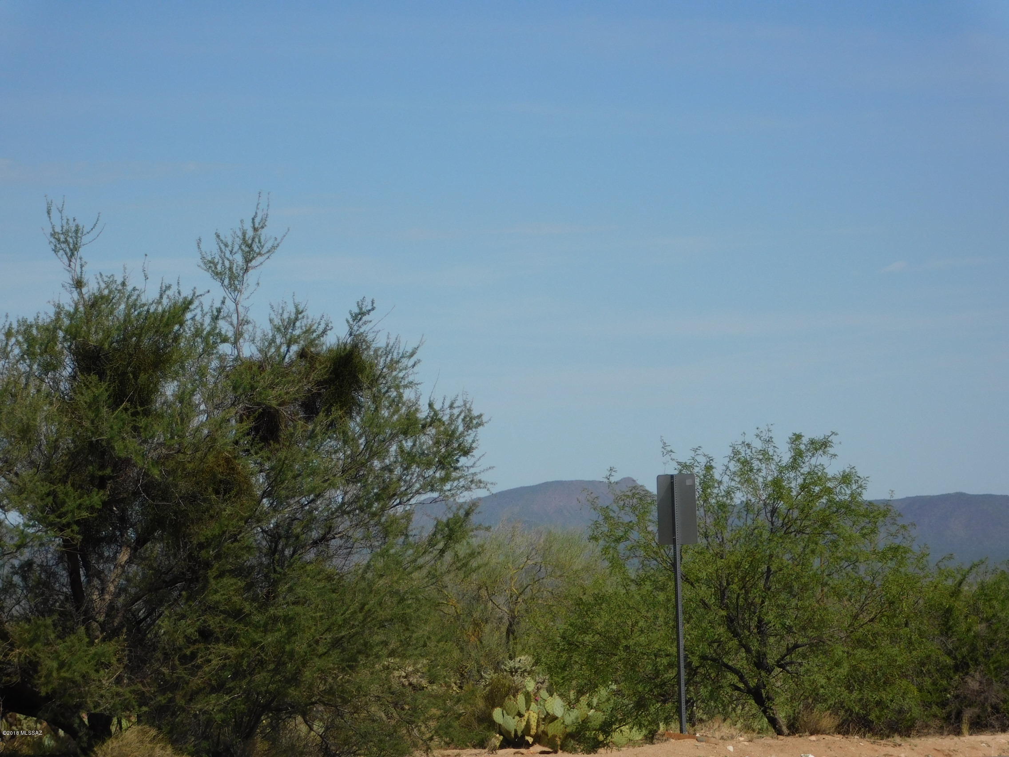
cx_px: 504
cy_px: 378
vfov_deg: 10.0
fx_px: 4314
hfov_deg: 13.3
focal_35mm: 148
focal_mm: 26.3
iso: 125
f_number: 5.1
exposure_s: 1/1250
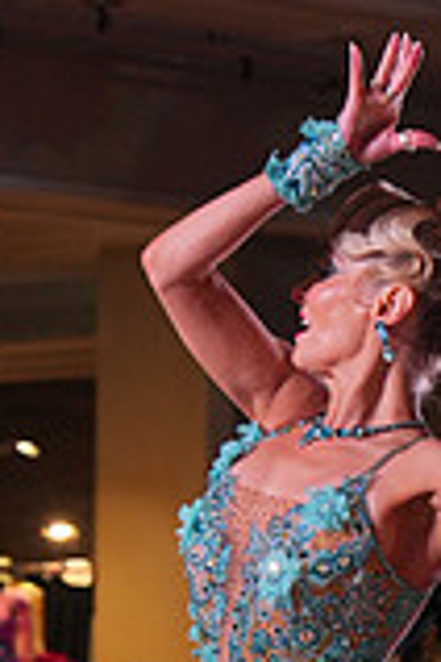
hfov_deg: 6.4
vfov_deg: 9.4
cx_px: 476
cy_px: 862
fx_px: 3950
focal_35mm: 215
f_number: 4
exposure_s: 1/500
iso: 1250
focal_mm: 59
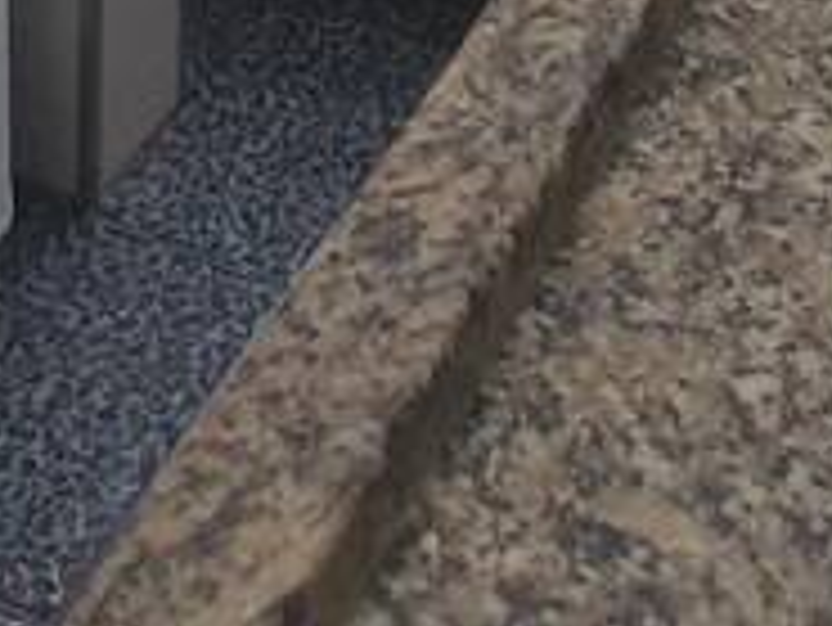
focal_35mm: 101
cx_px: 319
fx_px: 2429
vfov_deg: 9.0
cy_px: -1621
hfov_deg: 19.4
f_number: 2.2
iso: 80
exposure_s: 1/60
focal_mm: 1.8
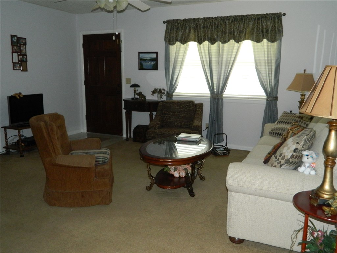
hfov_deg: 58.4
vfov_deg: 45.4
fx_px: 302
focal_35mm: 31
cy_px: 126
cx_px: 168
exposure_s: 1/30
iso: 320
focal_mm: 5.6
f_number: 3.2
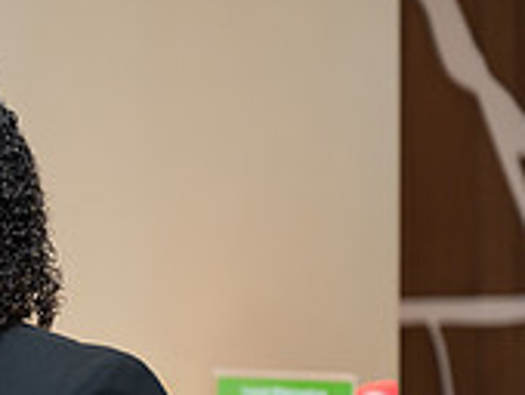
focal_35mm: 221
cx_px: -358
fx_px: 3357
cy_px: 574
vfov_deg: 6.7
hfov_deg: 8.7
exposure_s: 1/160
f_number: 3.2
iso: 400
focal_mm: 67
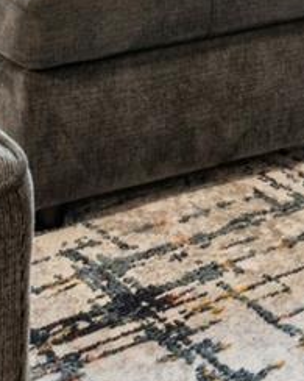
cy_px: -397
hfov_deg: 9.7
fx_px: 1498
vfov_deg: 12.6
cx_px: 826
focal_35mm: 133
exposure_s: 1/1.25
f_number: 13
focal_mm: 16.9
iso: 200
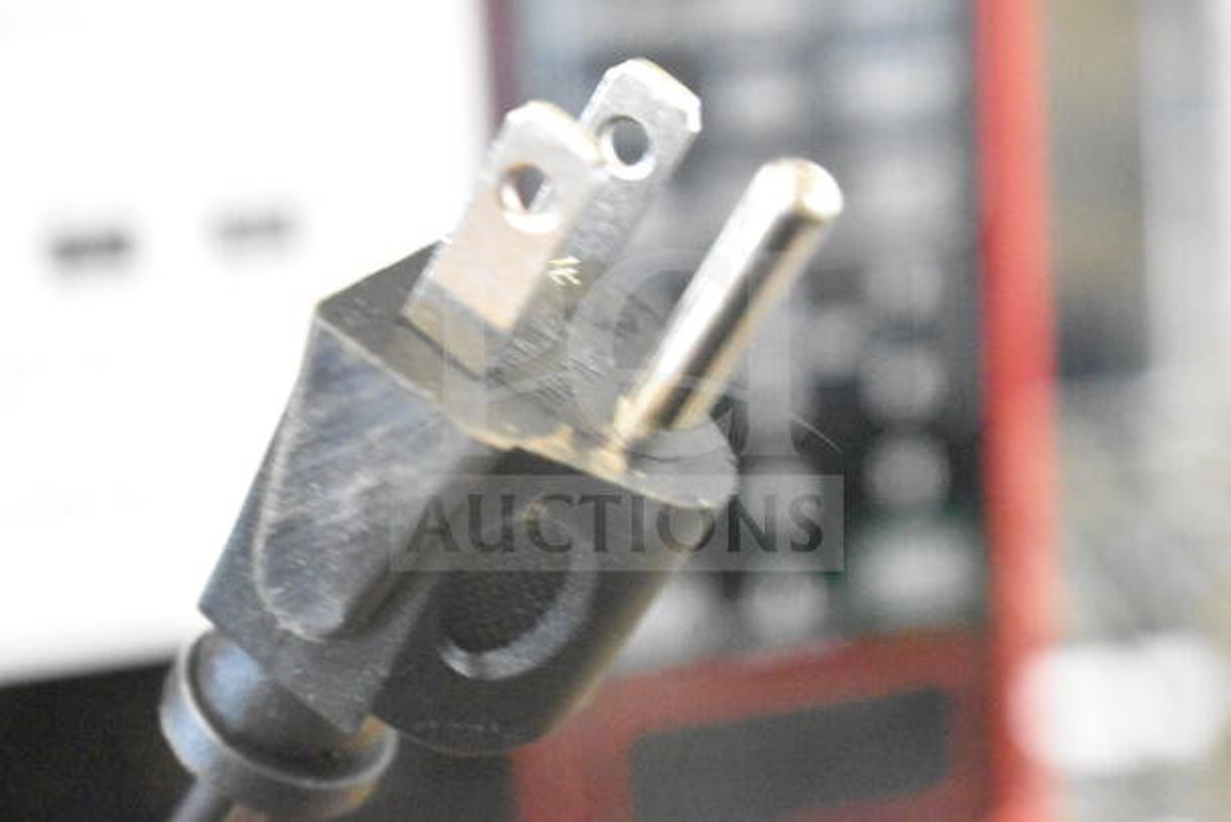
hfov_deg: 24.6
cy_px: 411
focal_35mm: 82
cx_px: 616
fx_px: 2822
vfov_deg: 16.6
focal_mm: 55
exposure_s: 1/80
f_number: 5.6
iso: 25600
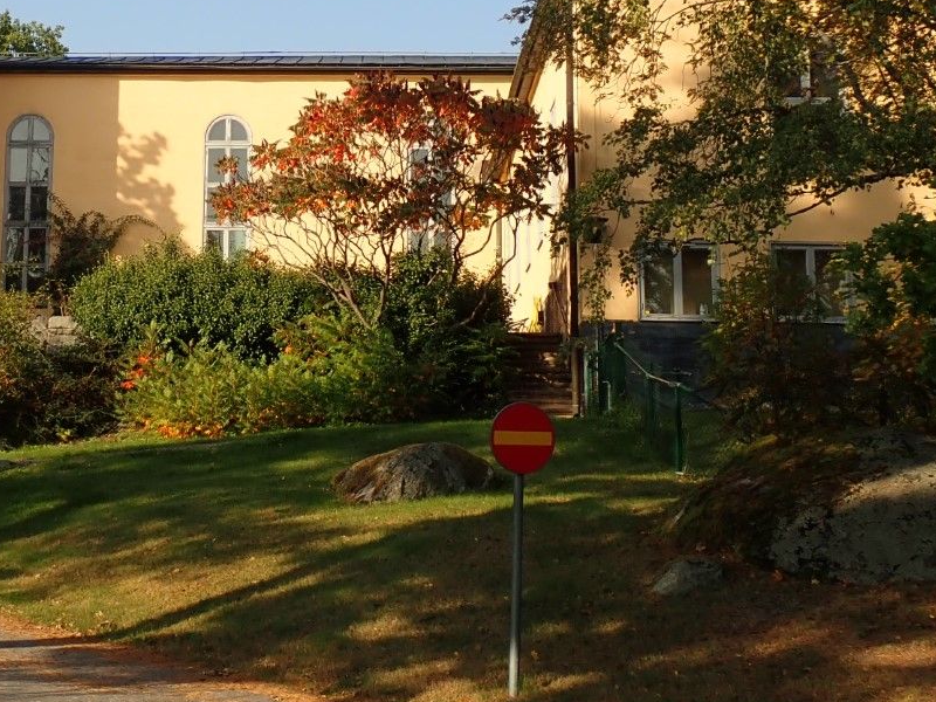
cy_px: 128
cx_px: 138
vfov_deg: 20.2
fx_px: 1947
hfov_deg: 26.3
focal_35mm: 72
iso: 100
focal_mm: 7.34
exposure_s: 1/500
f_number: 4
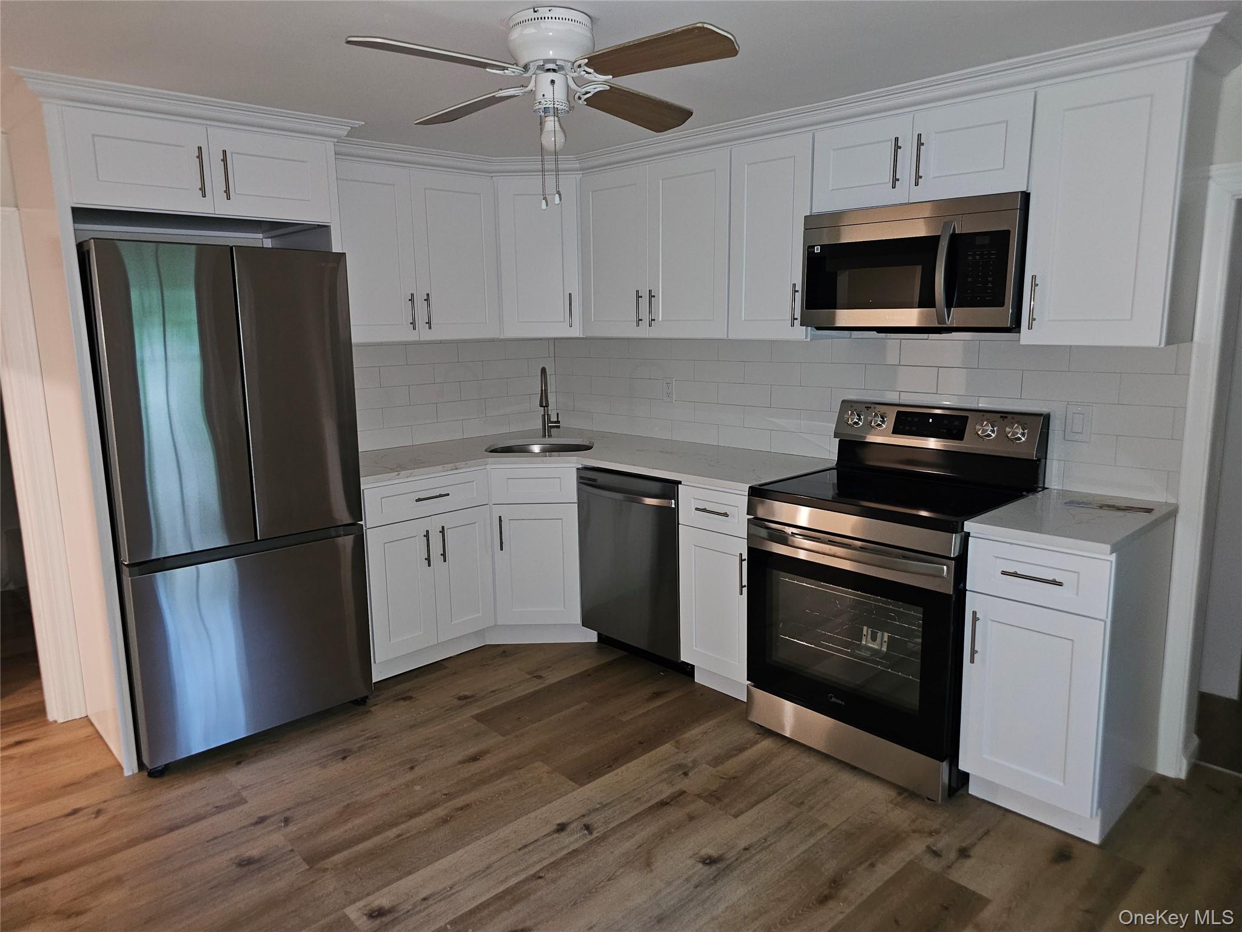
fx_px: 825
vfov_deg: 58.9
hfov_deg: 73.9
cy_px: 466
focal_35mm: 23
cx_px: 621
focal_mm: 6.3
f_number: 1.7
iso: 125
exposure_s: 1/10.5
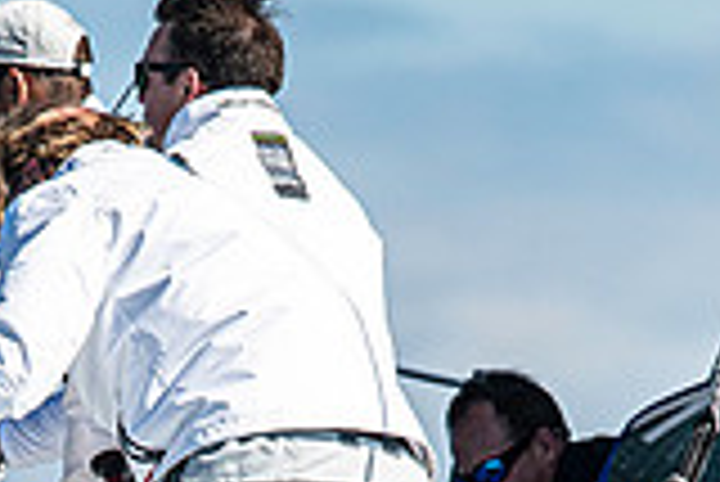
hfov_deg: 1.3
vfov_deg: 0.8
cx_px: 198
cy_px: 628
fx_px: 32589
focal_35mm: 1628
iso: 320
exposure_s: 1/2500
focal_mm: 300
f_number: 5
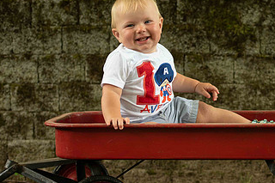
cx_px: 224
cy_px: 85
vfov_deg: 10.8
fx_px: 970
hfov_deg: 16.0
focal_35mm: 127
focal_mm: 70
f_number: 2.8
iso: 400
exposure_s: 1/250
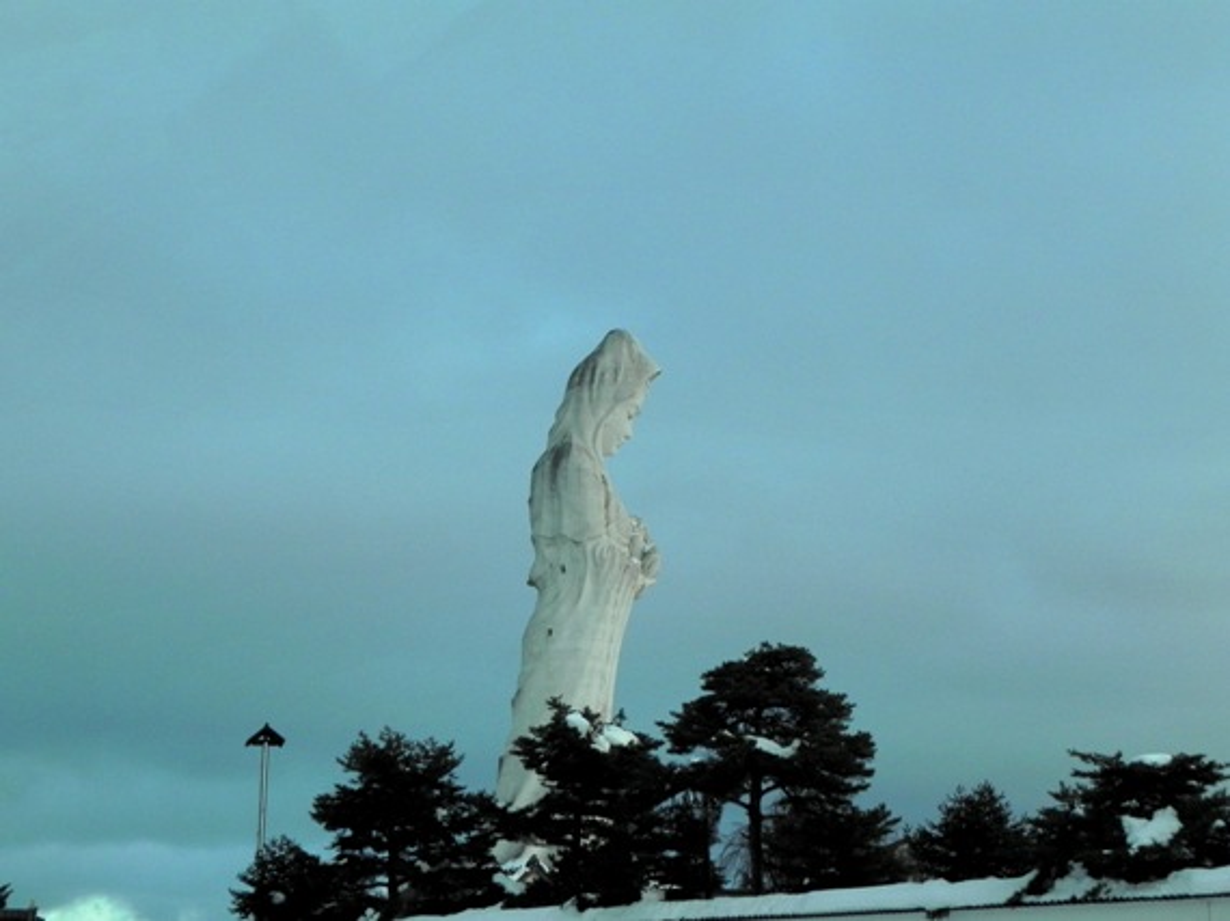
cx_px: 615
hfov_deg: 29.4
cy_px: 460
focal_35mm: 66
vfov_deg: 22.2
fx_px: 2344
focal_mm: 11.8
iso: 160
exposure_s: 1/272
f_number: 6.3
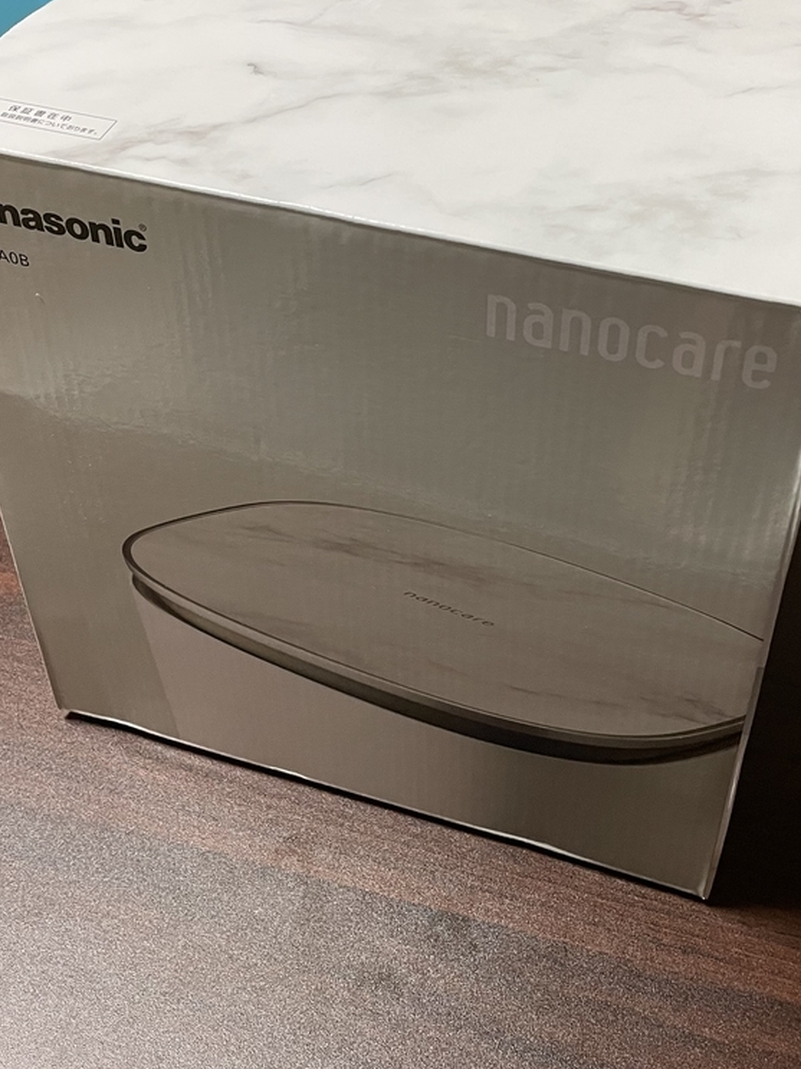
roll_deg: -2.1
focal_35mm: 42
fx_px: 1296
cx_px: 483
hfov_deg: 34.2
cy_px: 397
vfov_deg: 44.4
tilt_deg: -39.0
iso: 160
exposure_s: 1/60
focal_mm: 4.2
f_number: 1.6
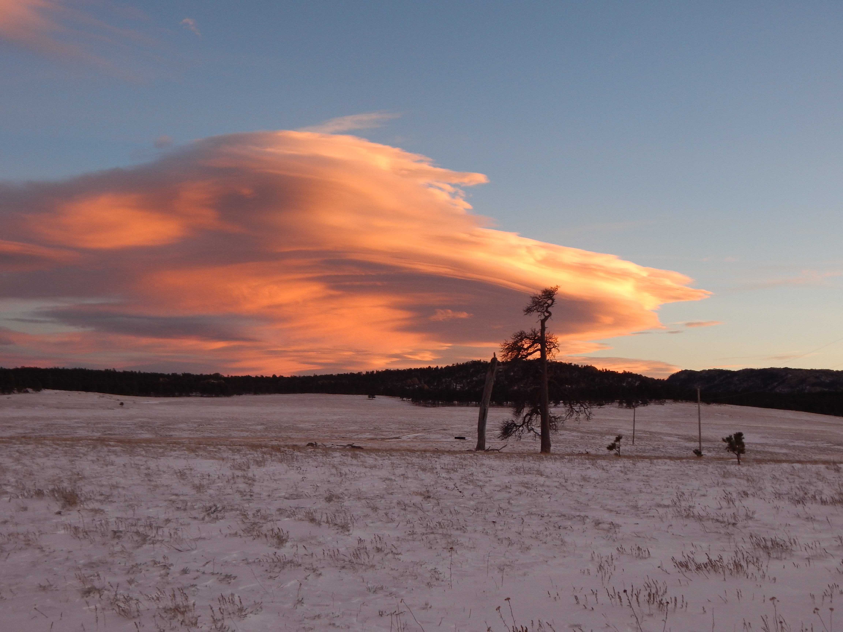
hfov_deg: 43.9
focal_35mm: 43
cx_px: 422
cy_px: 316
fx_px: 1047
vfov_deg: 33.6
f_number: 3.6
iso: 125
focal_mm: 7.7
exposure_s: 1/80
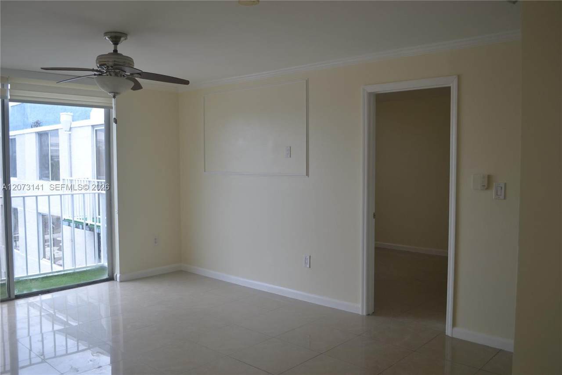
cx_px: 281
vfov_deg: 43.6
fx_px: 468
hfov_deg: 61.9
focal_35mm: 30
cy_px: 188
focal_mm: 20
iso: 180
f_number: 3.8
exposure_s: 1/30
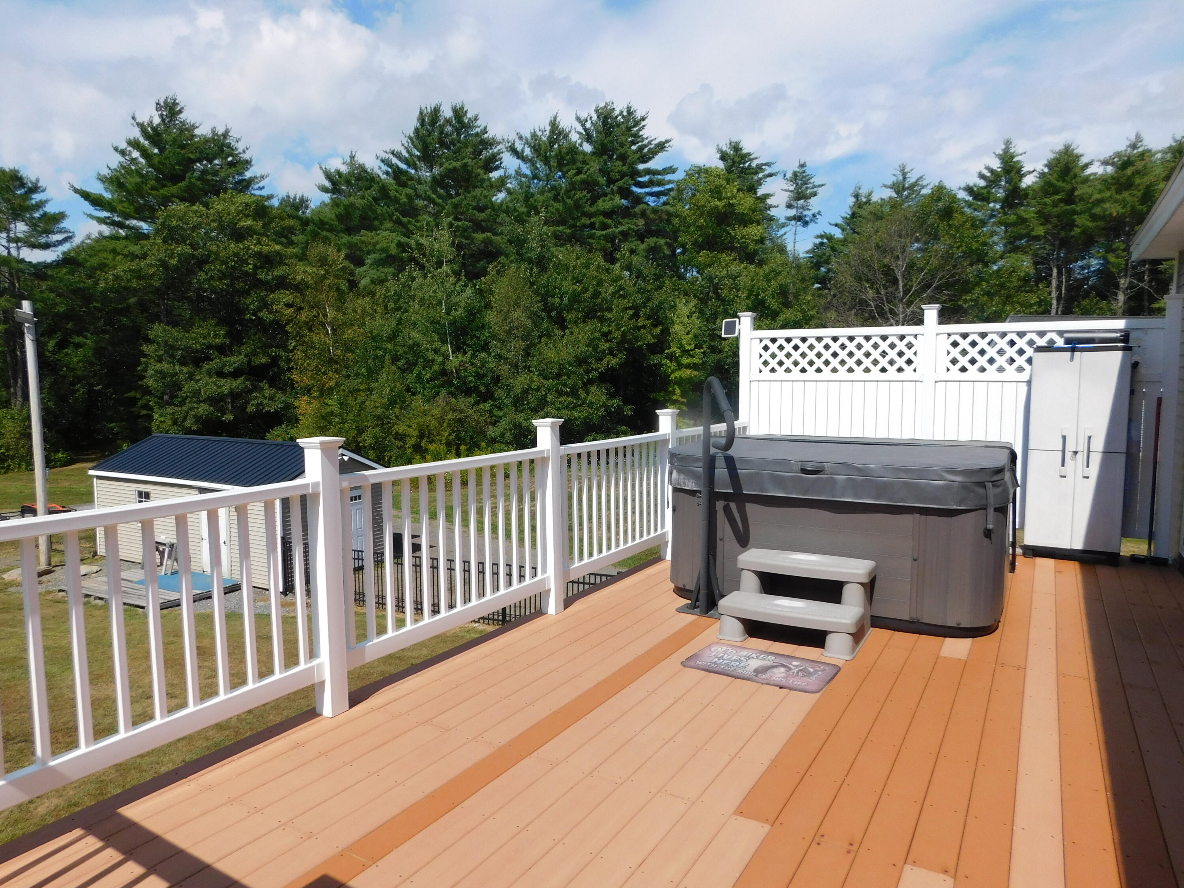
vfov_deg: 58.9
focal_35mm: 23
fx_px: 787
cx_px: 592
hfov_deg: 73.9
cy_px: 444
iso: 125
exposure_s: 1/640
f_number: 6
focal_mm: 4
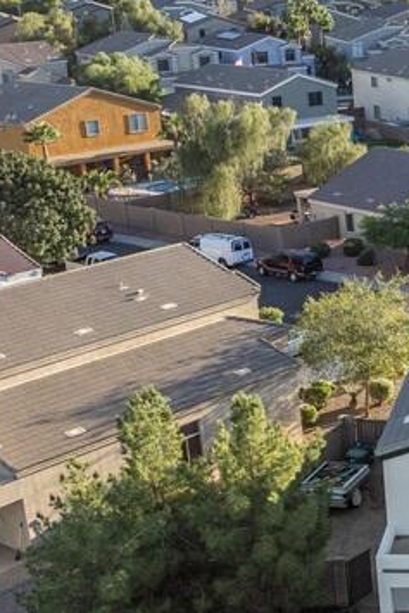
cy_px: 471
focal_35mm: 74
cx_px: 590
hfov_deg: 16.9
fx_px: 1260
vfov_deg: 26.9
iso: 400
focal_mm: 12.29
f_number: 2.8
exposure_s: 1/2000
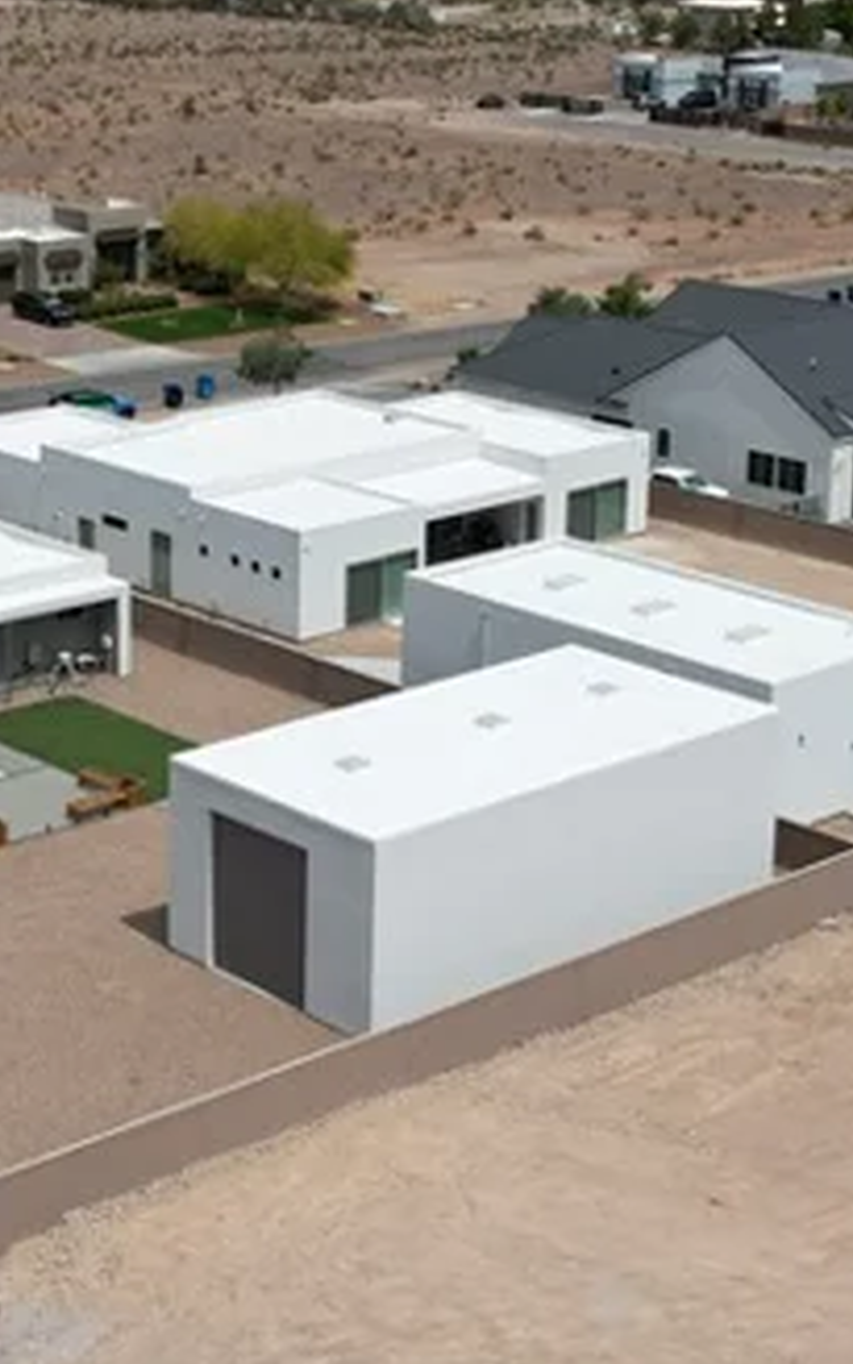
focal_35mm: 70
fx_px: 2604
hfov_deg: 18.4
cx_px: 179
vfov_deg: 29.2
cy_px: 480
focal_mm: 8.38
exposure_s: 1/3200
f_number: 2.8
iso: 100
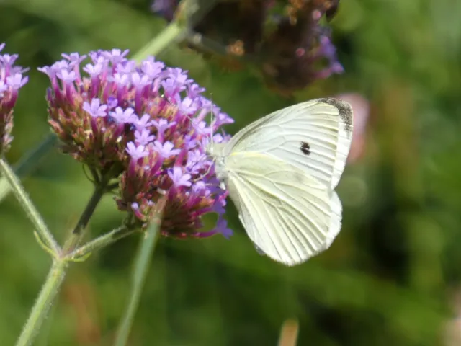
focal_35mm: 976
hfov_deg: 2.0
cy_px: 173
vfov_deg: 1.5
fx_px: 12998
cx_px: 230
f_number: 5.6
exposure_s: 1/250
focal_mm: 174.8
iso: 80
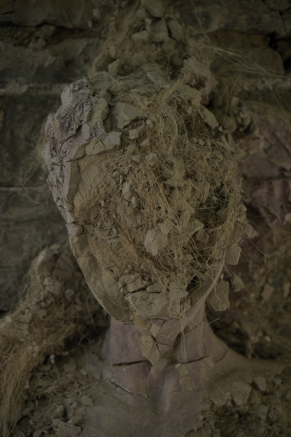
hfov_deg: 19.5
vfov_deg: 28.8
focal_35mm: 70
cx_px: 146
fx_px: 849
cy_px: 218
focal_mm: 70
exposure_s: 1/125
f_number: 5.6
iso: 200
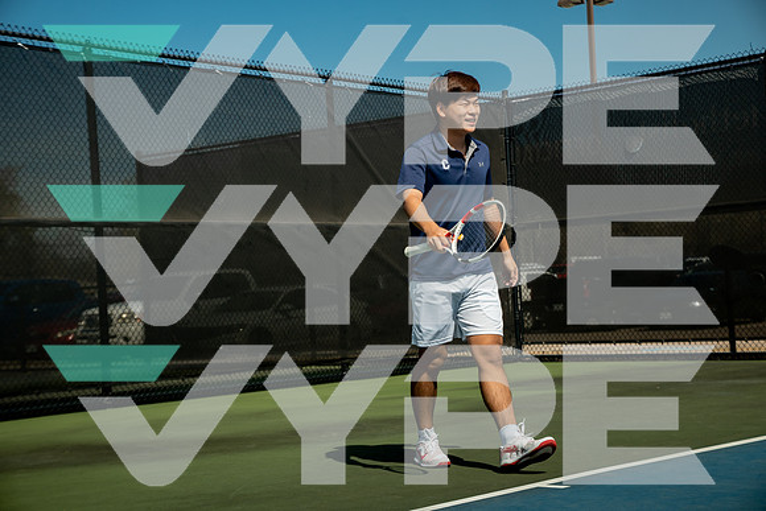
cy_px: 256
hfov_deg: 28.8
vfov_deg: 19.5
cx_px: 383
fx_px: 1490
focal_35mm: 70
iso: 400
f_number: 4.5
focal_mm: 70
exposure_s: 1/800
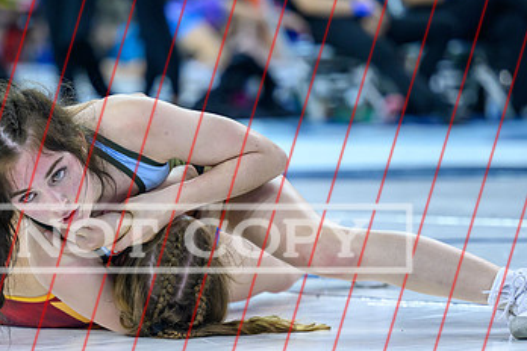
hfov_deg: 8.6
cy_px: 293
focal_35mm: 240
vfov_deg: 5.7
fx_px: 3513
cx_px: 150
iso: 2000
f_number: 2.8
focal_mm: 125
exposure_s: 1/800
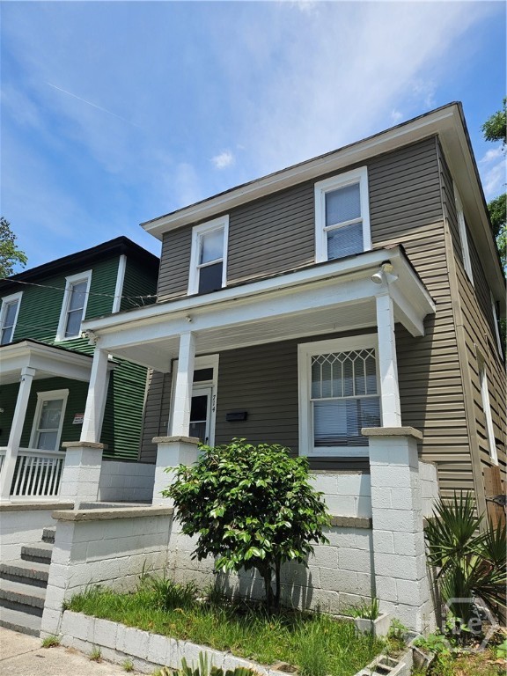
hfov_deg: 58.9
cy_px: 338
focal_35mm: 23
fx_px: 449
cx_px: 254
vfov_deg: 73.9
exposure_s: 1/1894
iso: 25
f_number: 1.8
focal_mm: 5.4
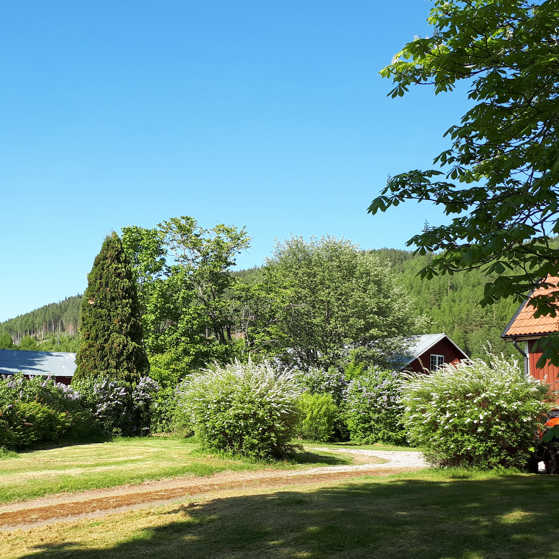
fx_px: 767
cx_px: 164
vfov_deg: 40.0
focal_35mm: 42
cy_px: 312
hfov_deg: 39.3
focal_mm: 3.6
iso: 40
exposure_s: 1/679
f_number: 1.9
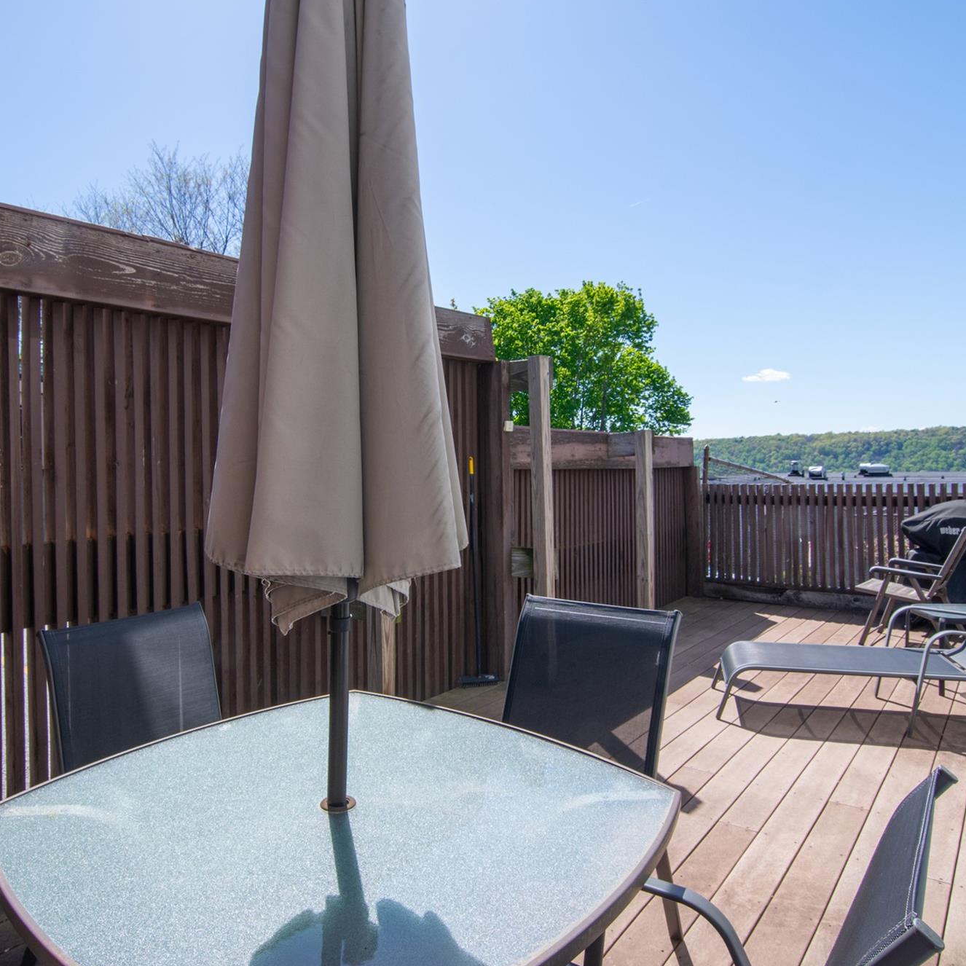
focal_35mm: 22
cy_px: 478
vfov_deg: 70.5
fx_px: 684
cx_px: 431
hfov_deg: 70.3
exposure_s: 1/200
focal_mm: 11
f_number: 11
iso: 250
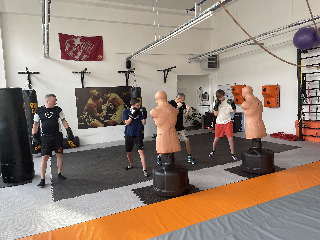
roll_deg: +3.8
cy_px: 120
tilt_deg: -5.5
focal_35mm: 25
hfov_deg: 69.4
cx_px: 160
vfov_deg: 54.9
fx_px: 231
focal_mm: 5.1
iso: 125
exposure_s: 1/121
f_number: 1.6
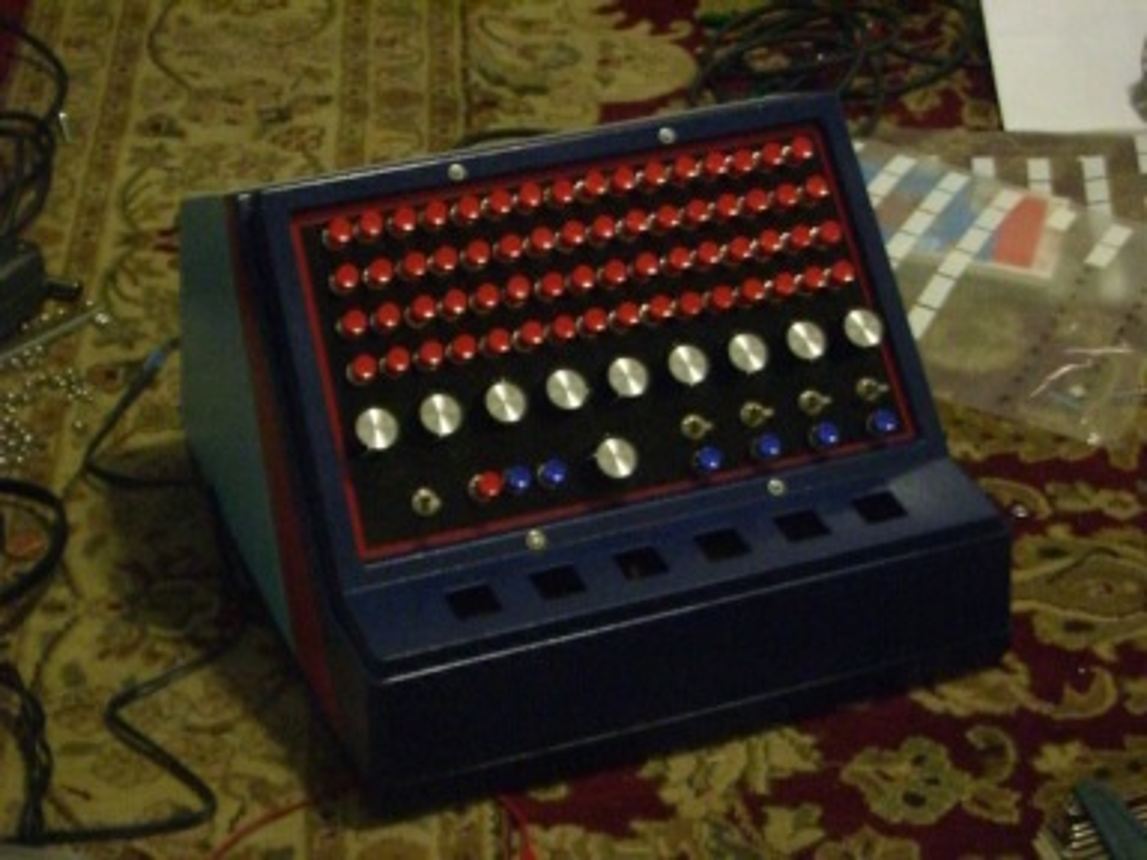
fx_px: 2618
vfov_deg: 18.7
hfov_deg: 24.7
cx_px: 574
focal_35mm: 79
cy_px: 430
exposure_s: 1/15
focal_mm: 12.8
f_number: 4.1
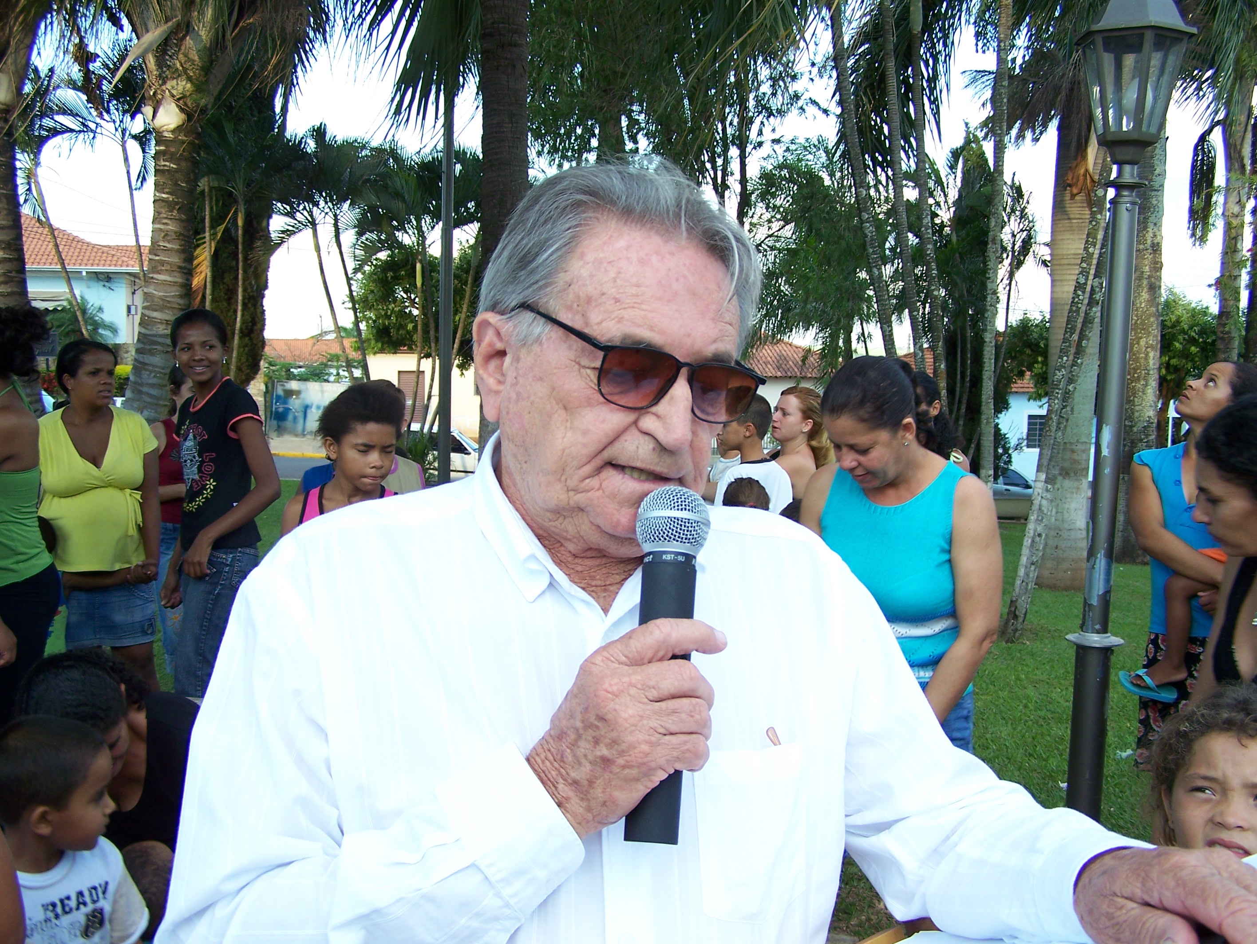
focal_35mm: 38
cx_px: 628
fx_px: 1381
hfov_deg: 48.9
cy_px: 472
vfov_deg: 37.8
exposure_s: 1/125
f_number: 2.8
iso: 80
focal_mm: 6.3
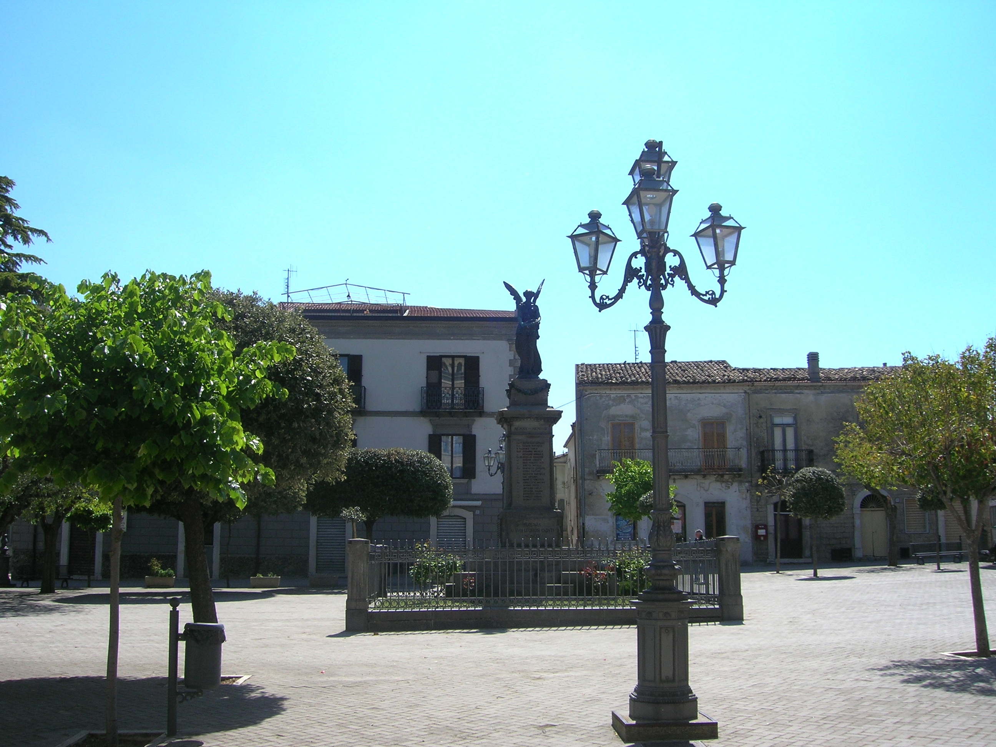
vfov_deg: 41.8
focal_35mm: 34
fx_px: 978
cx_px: 498
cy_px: 374
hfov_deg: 54.0
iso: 50
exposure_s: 1/393
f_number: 4.9
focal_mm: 5.7
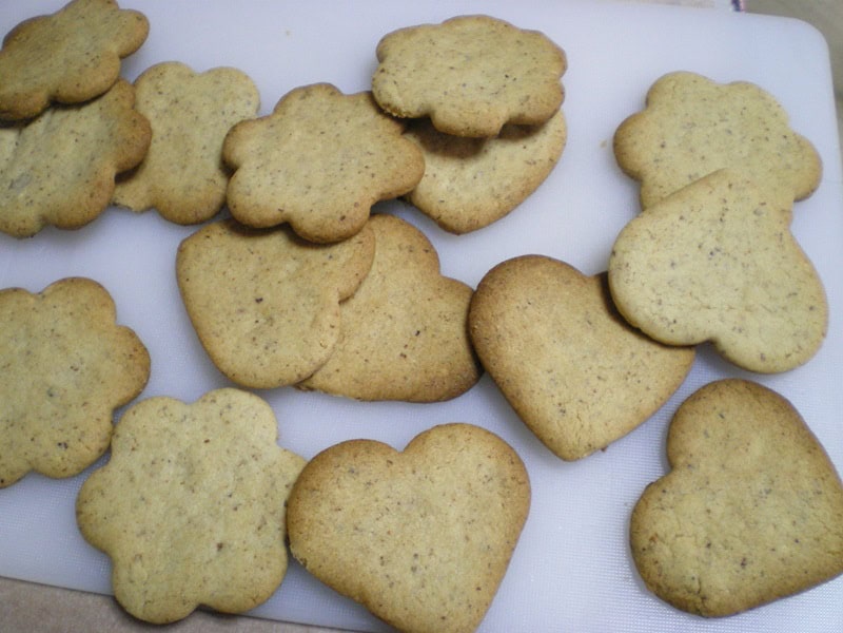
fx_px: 925
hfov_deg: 49.0
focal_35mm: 38
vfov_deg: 37.7
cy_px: 316
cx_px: 422
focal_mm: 6.3
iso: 400
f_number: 3.1
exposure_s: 1/25
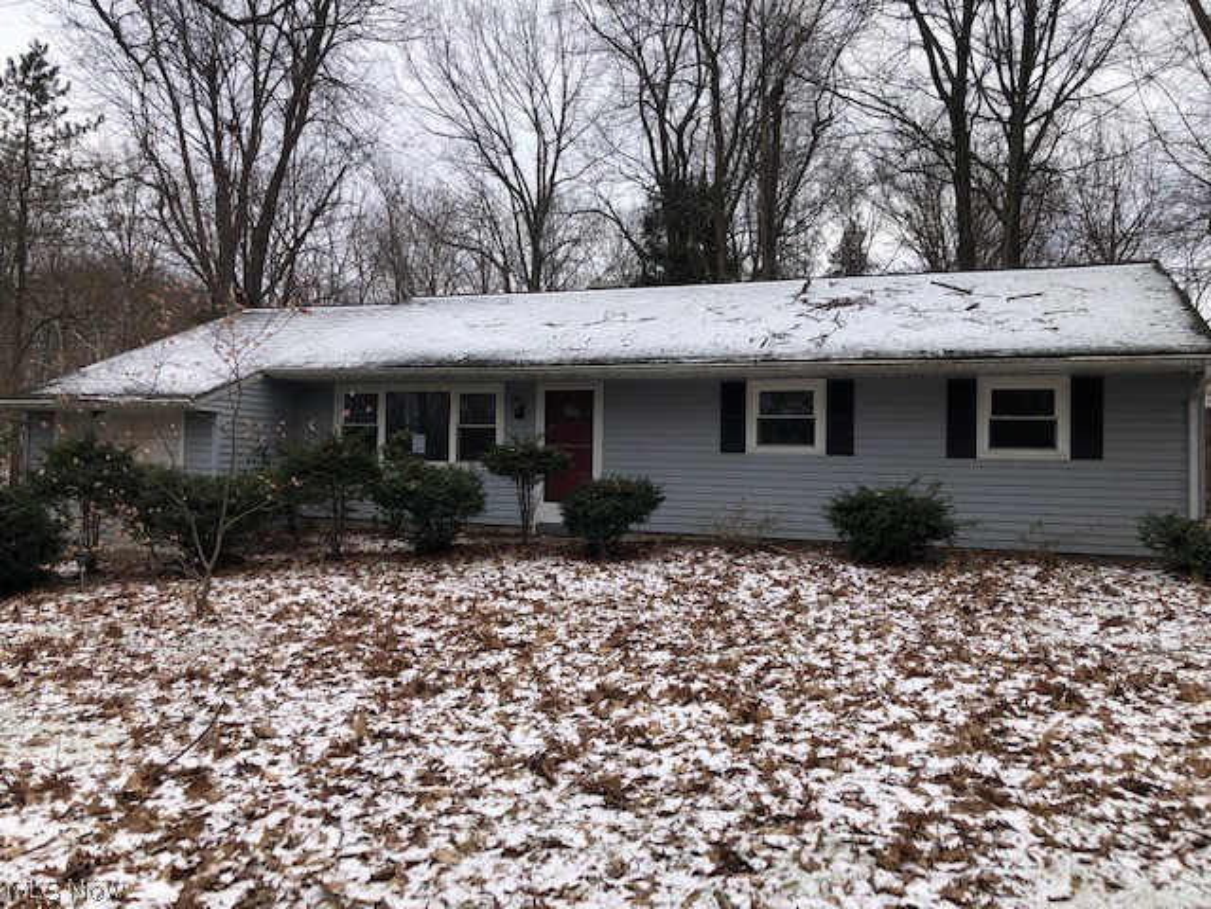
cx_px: 606
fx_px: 980
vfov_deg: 49.7
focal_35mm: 28
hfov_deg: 63.4
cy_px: 454
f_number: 1.8
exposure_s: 1/458
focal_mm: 3.99
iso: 20
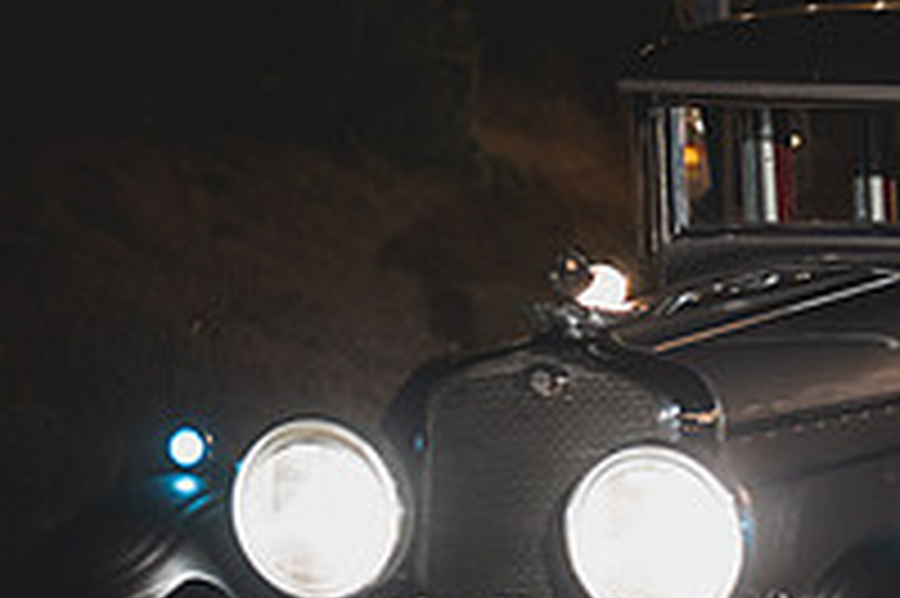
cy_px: 591
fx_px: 3622
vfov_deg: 9.4
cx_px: 1170
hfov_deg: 13.6
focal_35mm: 145
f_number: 1.8
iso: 800
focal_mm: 50
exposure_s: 1/100
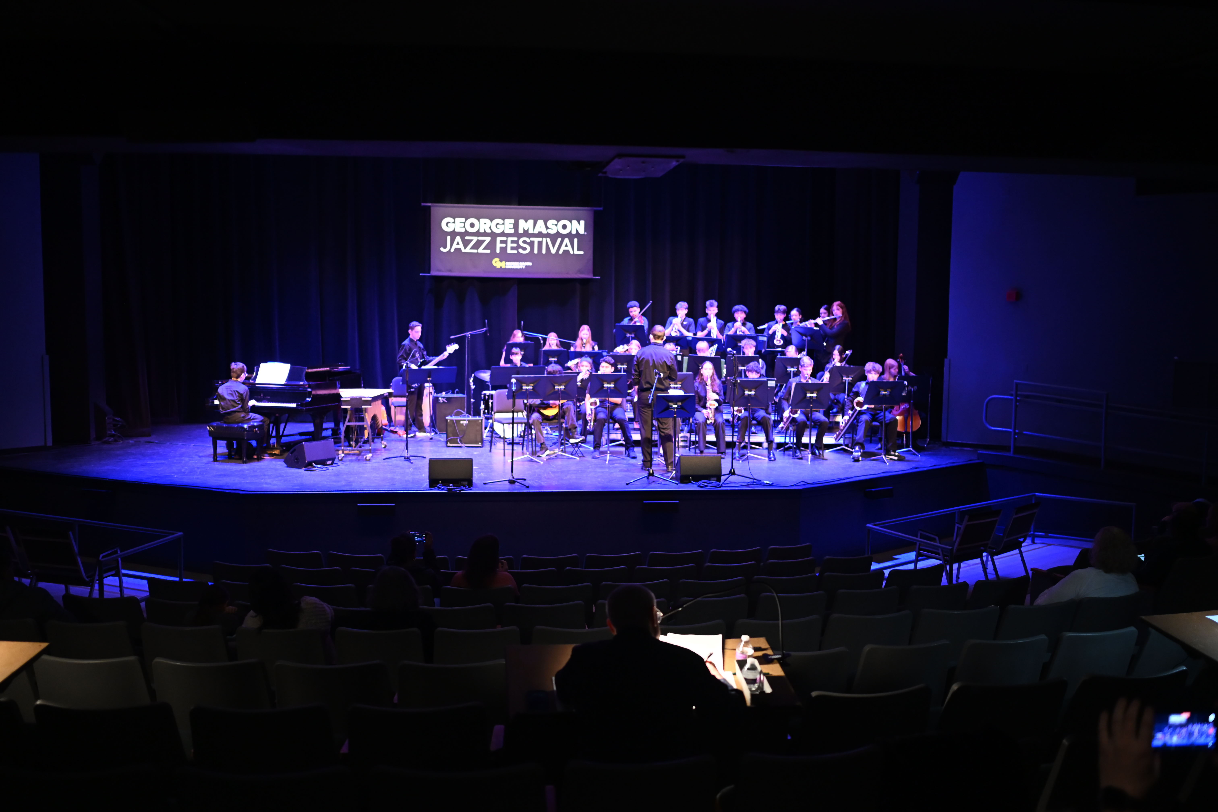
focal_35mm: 35
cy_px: 406
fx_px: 1184
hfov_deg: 54.4
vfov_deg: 37.9
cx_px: 609
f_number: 1.8
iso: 2800
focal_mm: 35
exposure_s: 1/125
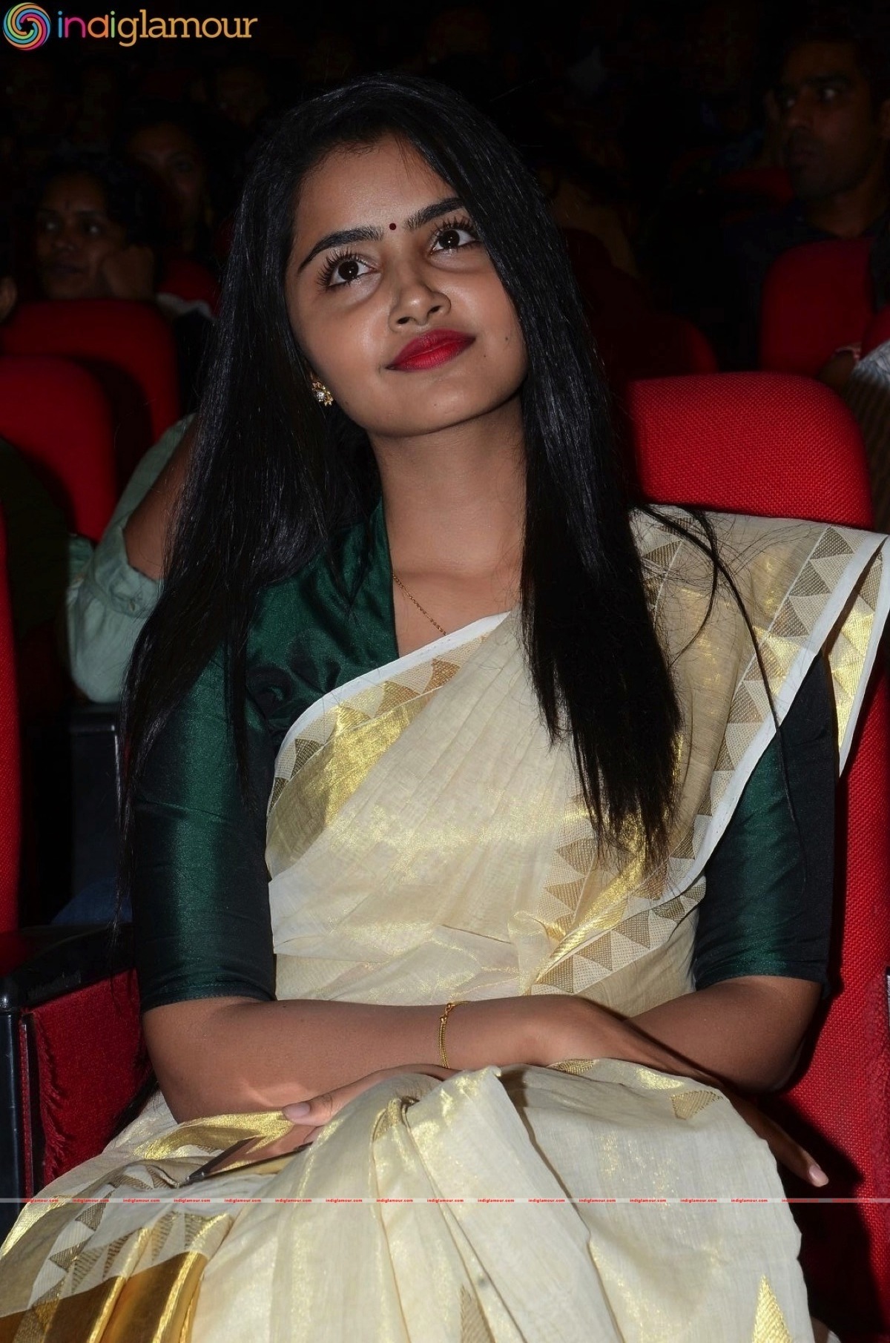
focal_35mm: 105
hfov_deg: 13.0
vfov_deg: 19.5
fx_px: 3910
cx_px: 445
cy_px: 672
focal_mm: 70
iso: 500
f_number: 9
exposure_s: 1/125
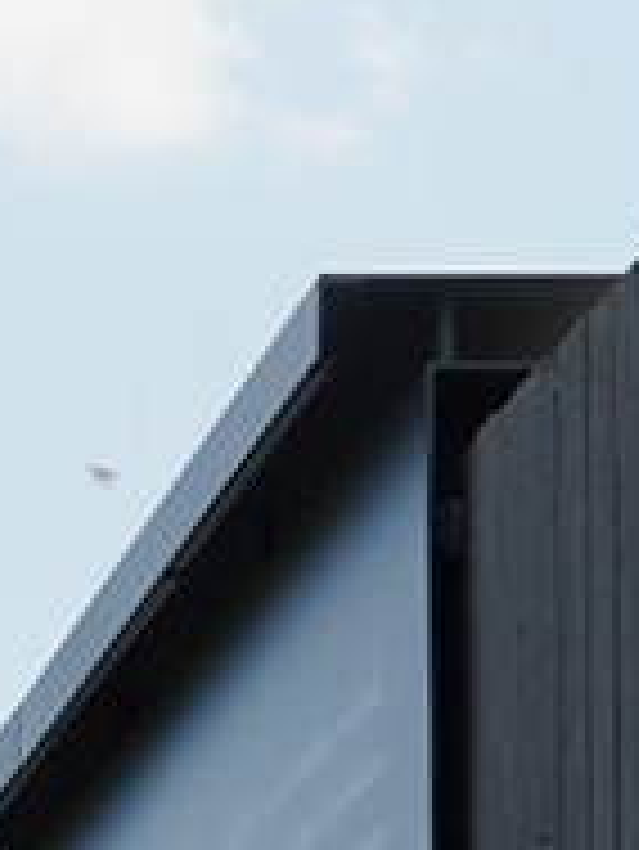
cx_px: -1282
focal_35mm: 315
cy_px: 1907
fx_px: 7744
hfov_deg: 4.5
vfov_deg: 6.1
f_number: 14
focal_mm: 31
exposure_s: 1/100
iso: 400
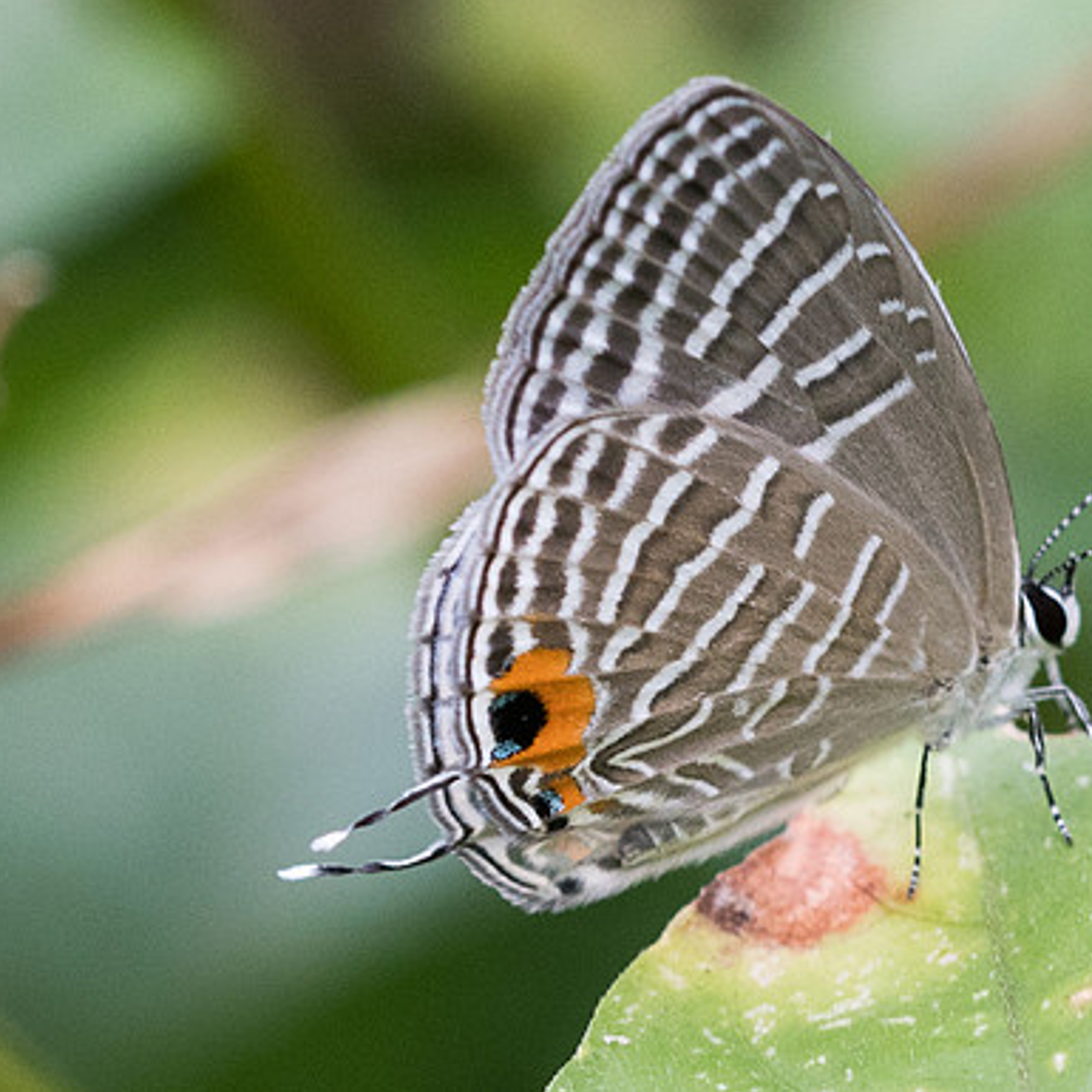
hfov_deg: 2.1
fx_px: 30087
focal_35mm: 843
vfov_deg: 2.1
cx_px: 888
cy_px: 640
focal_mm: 150
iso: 800
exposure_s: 1/320
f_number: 5
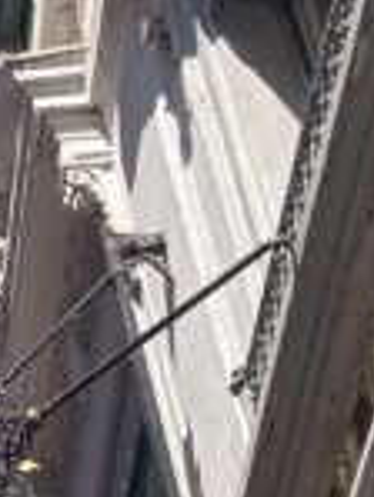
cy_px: 824
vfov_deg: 10.5
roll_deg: +1.8
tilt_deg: +33.7
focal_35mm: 179
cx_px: -658
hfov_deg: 7.5
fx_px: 2575
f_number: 1.6
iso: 50
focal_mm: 5.96
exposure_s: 1/2451
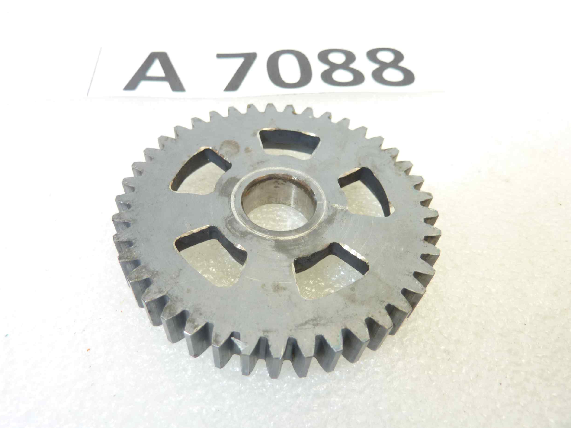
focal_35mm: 26
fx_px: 429
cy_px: 212
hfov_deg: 67.3
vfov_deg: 53.1
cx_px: 276
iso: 80
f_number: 3.3
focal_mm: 4.1
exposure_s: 1/13
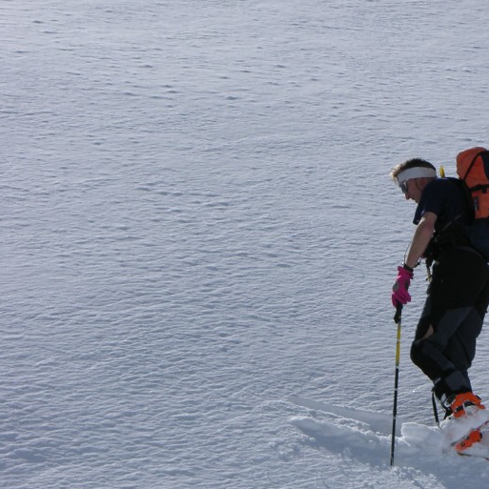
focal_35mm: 247
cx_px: 423
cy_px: 296
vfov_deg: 7.1
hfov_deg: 7.1
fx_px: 3948
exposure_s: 1/635
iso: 50
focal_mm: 34.7
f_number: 6.8
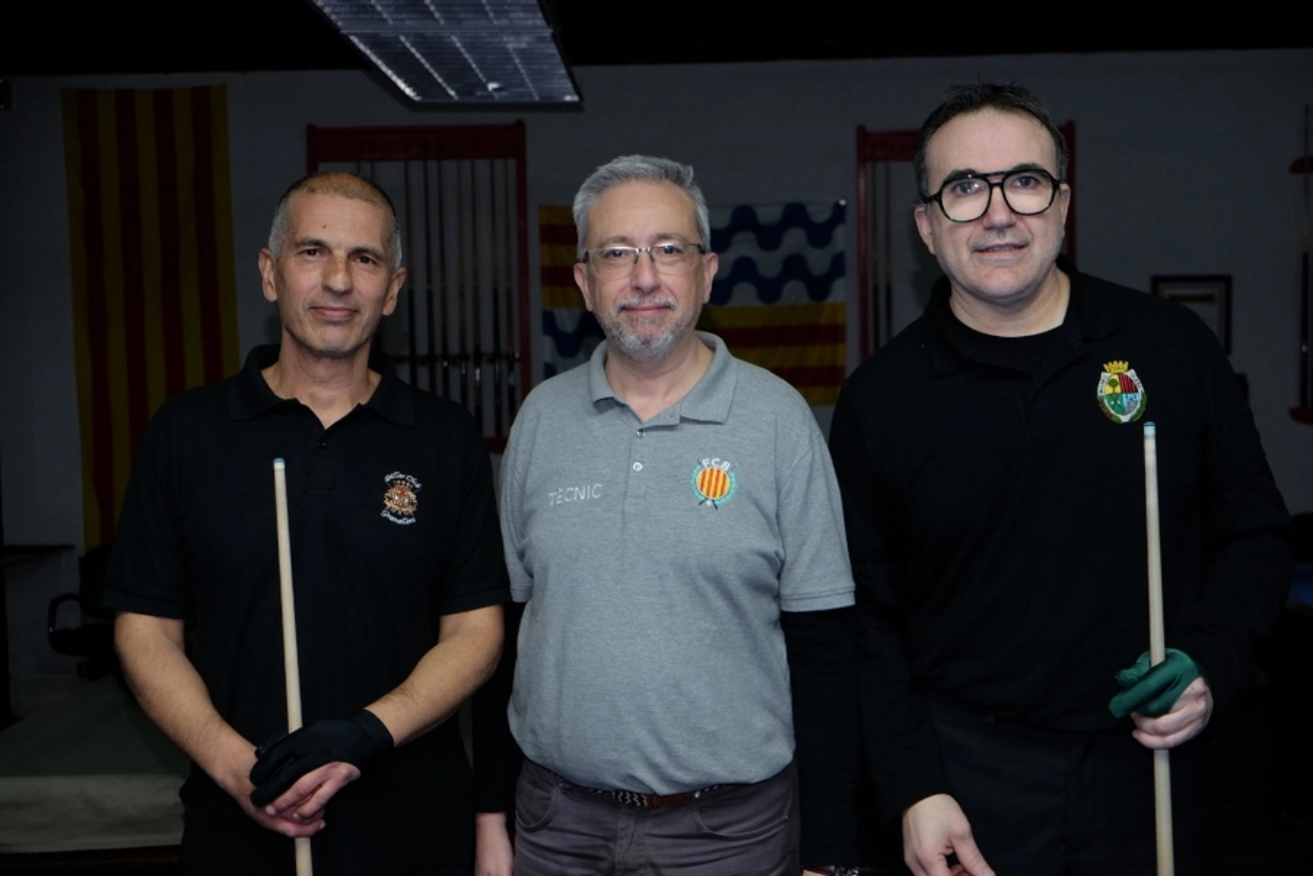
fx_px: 1641
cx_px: 656
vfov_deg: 29.9
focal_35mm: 45
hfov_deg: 43.6
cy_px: 438
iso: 640
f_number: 3.6
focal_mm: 30.2
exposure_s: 1/180
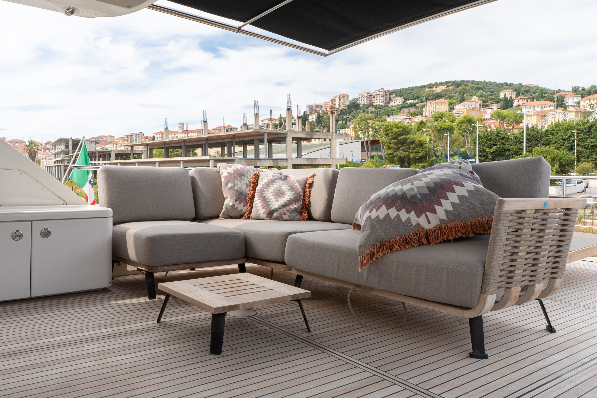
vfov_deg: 43.5
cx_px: 266
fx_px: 499
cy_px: 179
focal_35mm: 30
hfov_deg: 61.6
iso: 200
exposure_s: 1/160
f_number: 11
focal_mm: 27
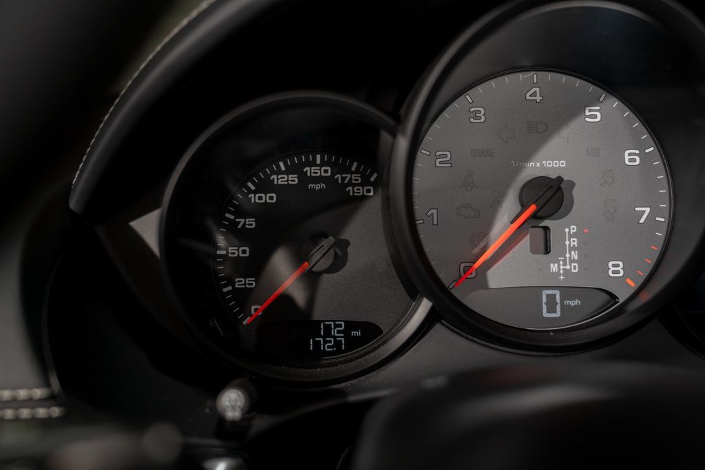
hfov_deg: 50.7
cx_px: 352
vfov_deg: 35.1
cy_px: 235
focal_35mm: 38
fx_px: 744
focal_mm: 38
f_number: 2.8
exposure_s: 1/60
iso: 250
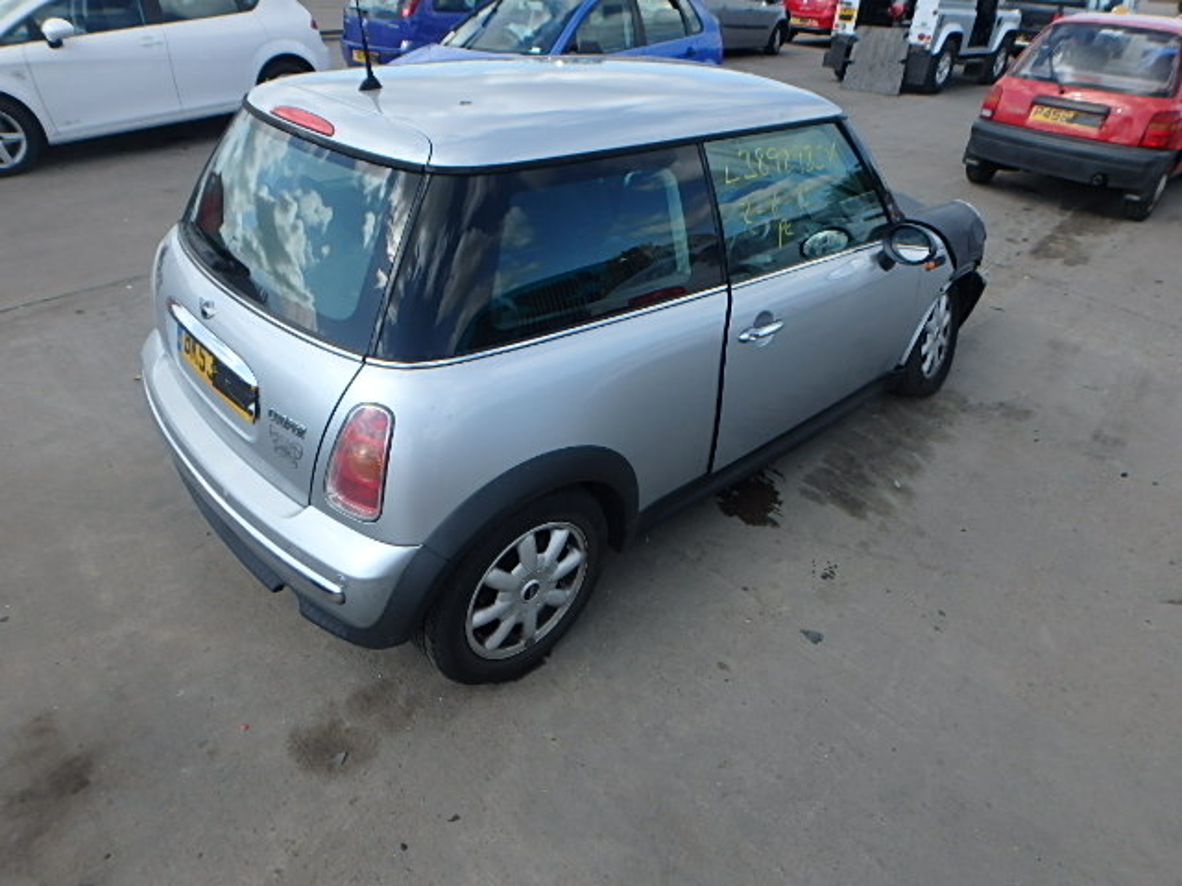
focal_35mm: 21
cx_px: 591
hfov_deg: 79.0
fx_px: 717
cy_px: 443
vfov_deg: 63.4
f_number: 3.5
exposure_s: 1/640
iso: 125
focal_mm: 3.7
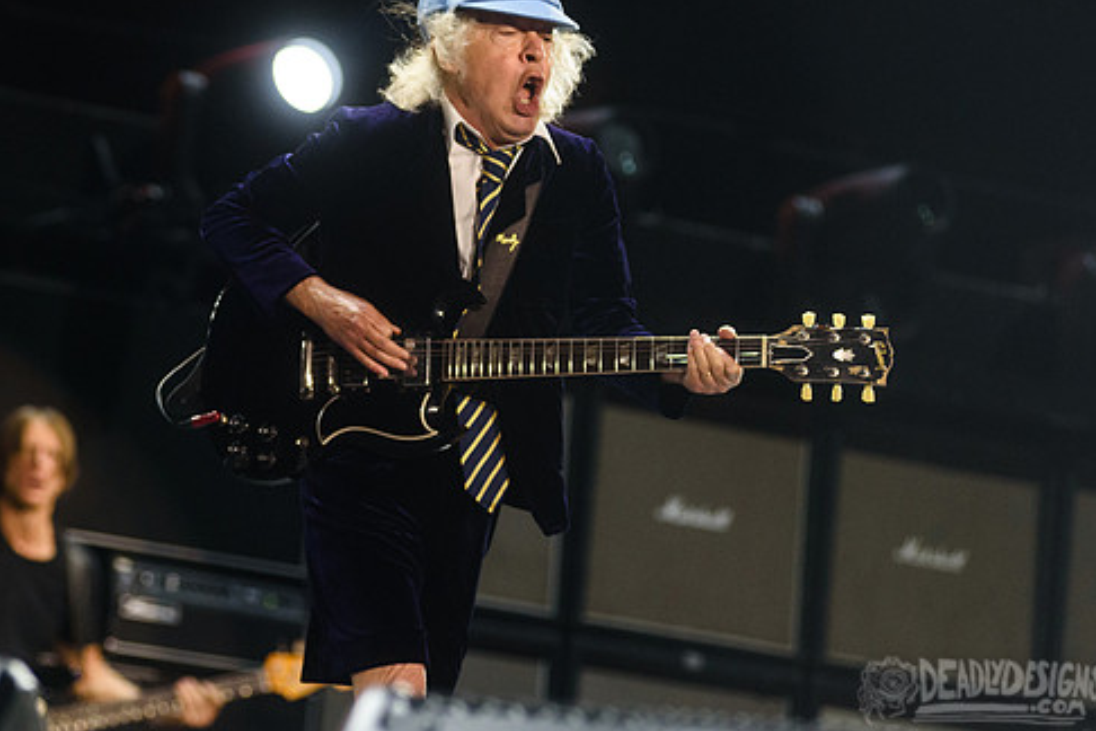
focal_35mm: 196
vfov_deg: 7.0
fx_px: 5967
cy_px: 230
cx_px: 345
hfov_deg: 10.5
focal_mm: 135
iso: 2500
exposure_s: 1/800
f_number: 4
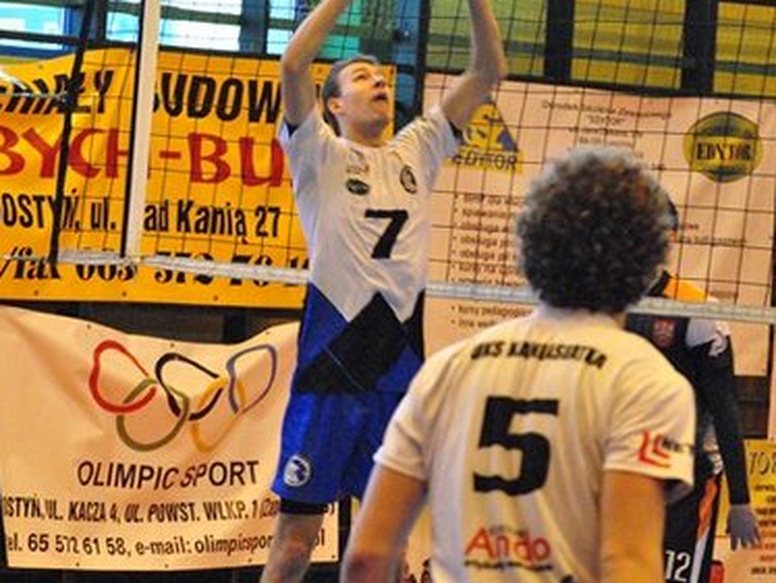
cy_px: 206
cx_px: 409
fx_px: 6191
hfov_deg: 7.2
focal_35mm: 276
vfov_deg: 5.4
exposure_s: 1/100
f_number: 5.6
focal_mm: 110
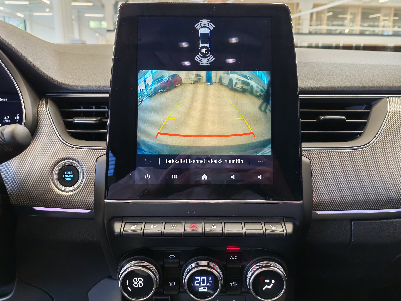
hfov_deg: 58.4
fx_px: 359
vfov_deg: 45.4
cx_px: 200
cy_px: 150
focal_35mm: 31
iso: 1000
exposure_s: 1/100
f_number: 1.9
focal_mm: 6.12
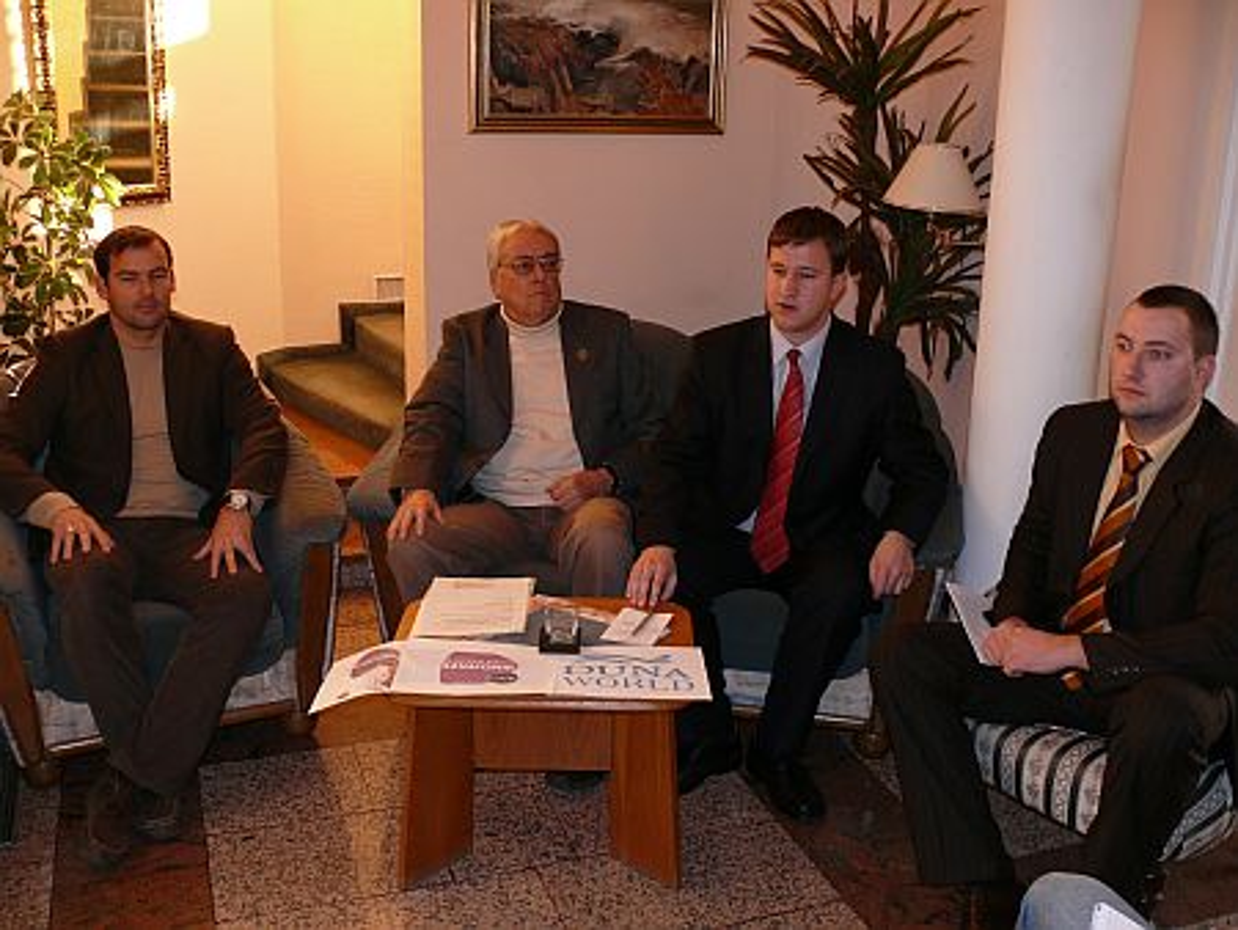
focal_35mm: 35
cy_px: 465
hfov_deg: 52.6
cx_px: 619
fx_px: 1252
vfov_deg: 40.7
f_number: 2.8
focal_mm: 7.4
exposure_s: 1/30
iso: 100
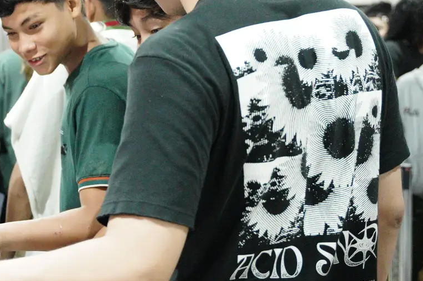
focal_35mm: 88
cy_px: 62
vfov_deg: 15.4
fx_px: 1033
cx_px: 69
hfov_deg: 22.7
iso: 10000
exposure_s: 1/200
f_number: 2.8
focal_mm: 32.2
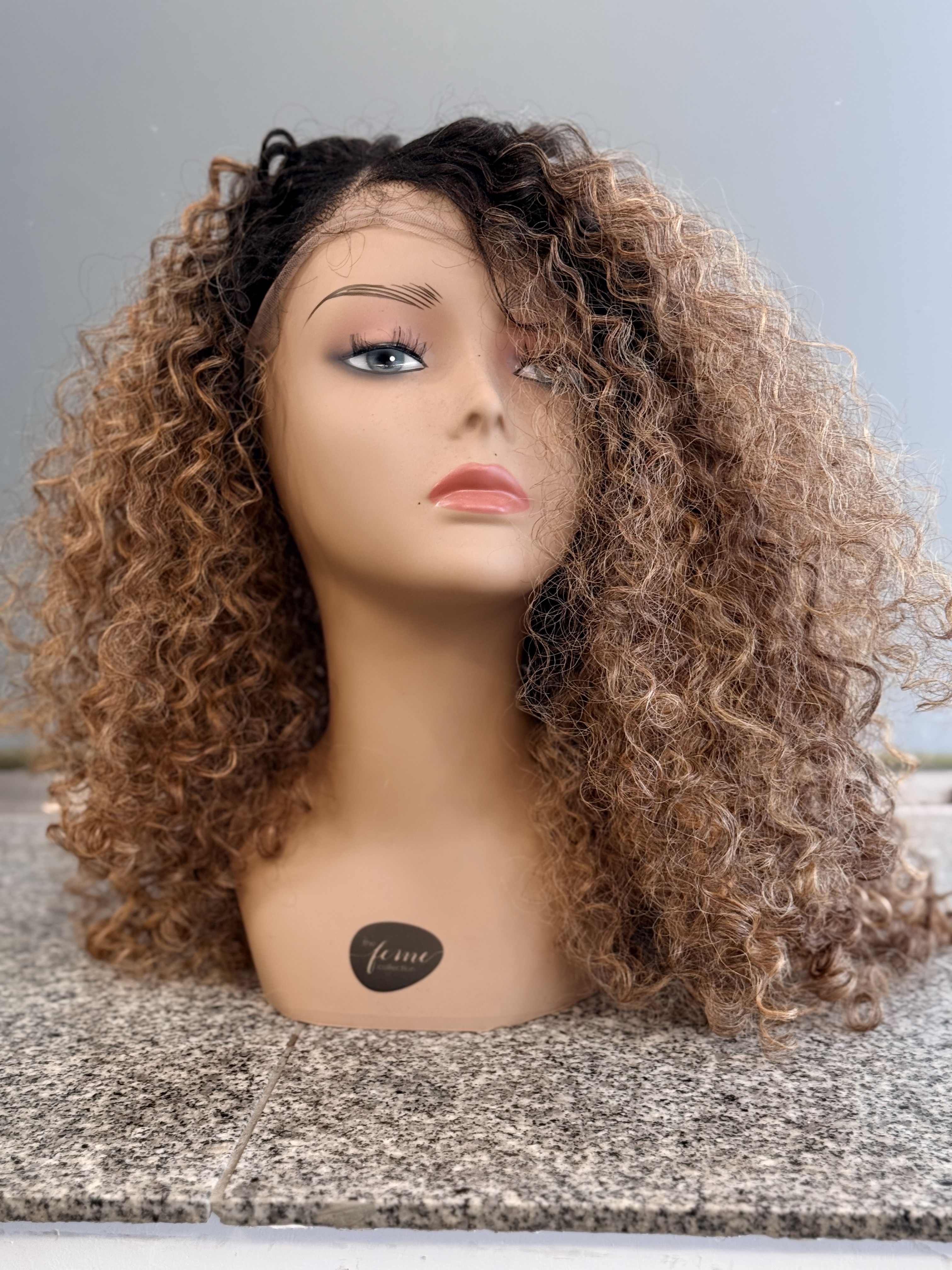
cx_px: 476
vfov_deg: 39.7
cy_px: 635
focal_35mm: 48
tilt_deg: -7.5
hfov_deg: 30.3
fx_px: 1760
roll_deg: +0.9
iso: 100
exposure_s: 1/50
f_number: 1.78
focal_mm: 6.76
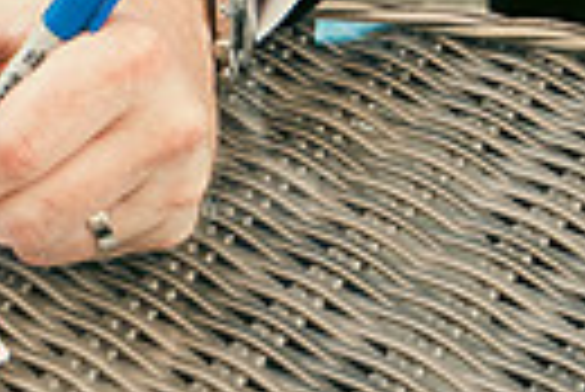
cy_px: -408
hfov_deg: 11.5
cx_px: -590
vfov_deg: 8.1
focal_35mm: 161
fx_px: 2619
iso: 400
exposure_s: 1/200
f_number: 3.5
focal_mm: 24
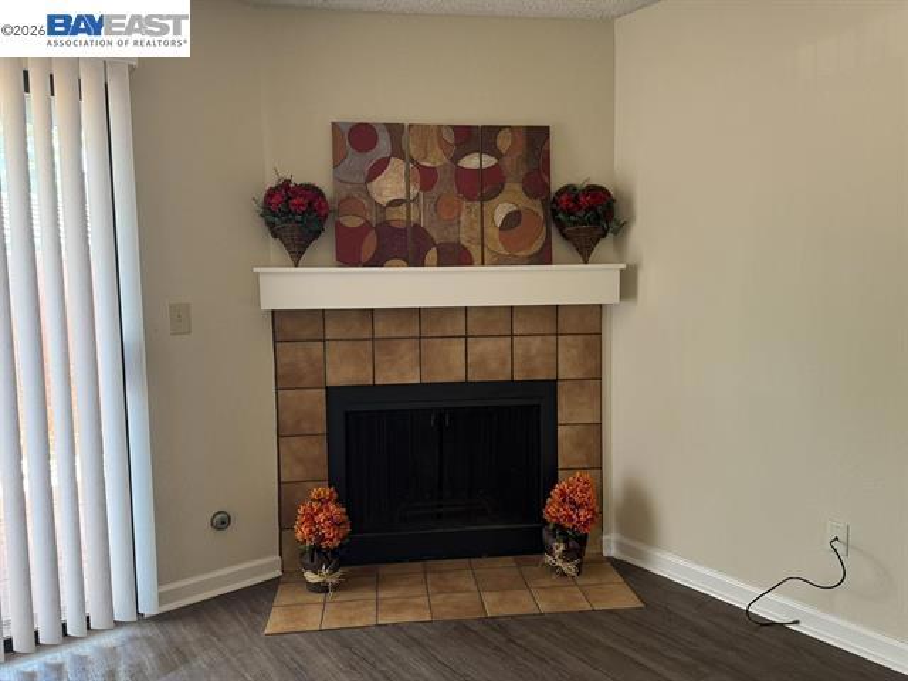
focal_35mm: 24
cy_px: 340
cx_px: 454
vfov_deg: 56.8
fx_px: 630
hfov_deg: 71.6
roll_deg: +0.8
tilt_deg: -6.1
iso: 320
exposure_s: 1/60
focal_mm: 6.76
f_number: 1.78
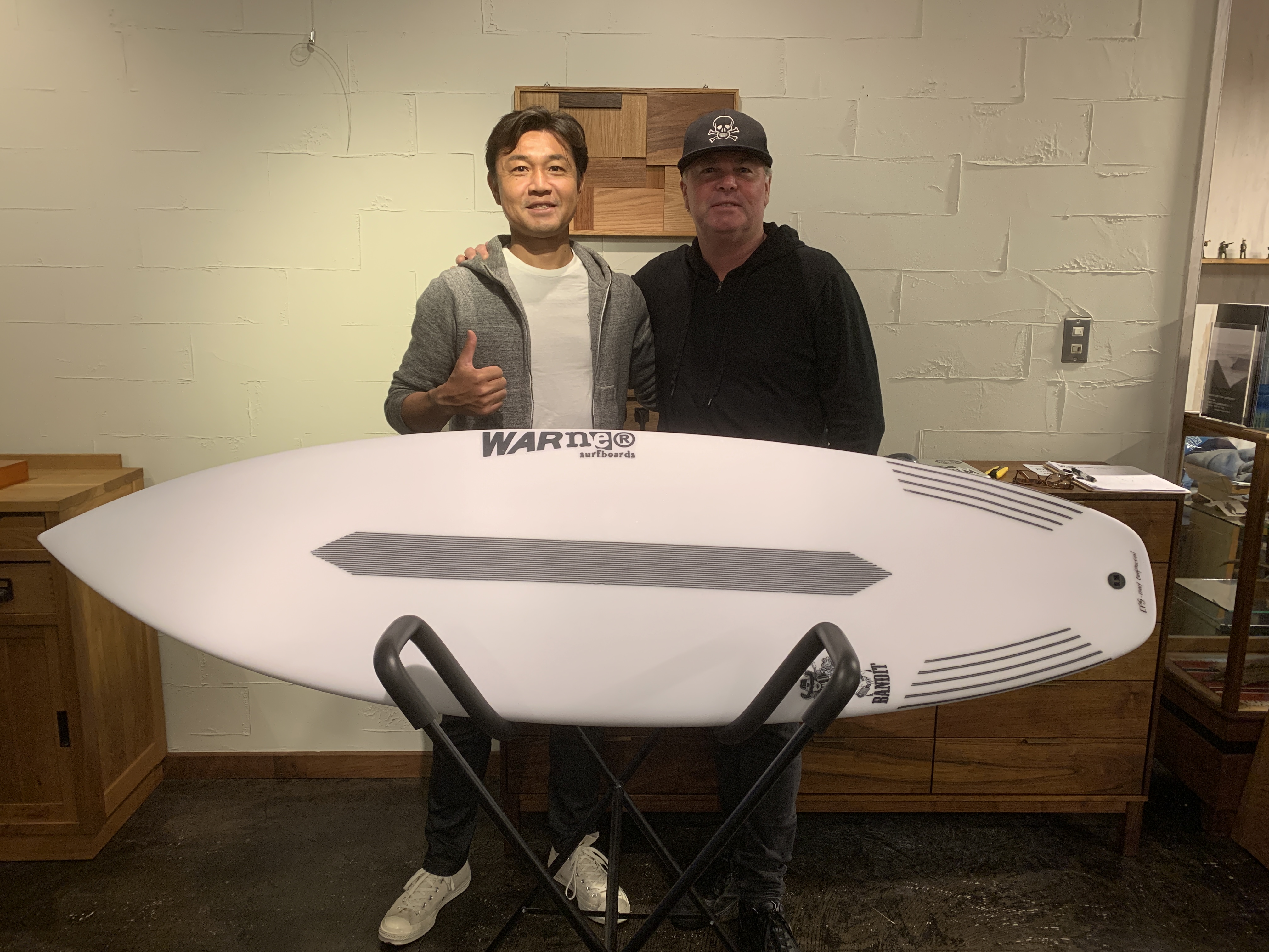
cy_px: 476
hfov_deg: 67.3
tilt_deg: -9.6
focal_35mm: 26
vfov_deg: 53.1
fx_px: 953
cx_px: 634
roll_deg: -0.2
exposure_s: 1/50
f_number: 1.8
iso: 160
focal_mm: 4.25
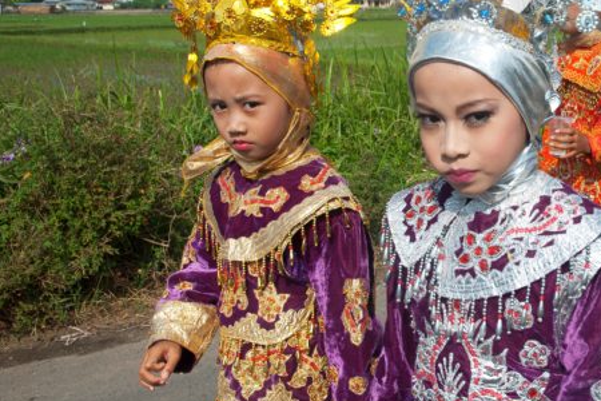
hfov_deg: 37.6
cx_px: 423
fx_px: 868
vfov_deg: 26.0
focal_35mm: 52
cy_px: 172
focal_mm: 24
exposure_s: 1/250
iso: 125
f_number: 8
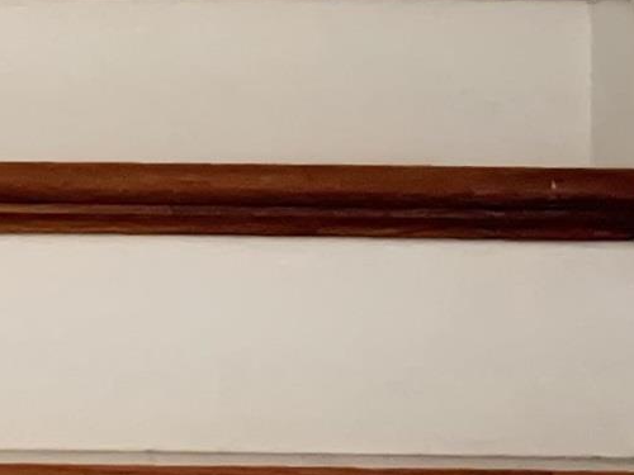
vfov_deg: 8.2
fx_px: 3260
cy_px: -209
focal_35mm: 178
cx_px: -86
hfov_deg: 10.9
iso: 250
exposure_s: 1/60
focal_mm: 3
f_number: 1.8
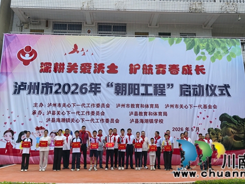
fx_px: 262
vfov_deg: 38.3
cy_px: 66
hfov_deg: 50.1
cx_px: 130
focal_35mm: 37
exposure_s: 1/2494
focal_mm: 5.52
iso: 50
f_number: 1.9
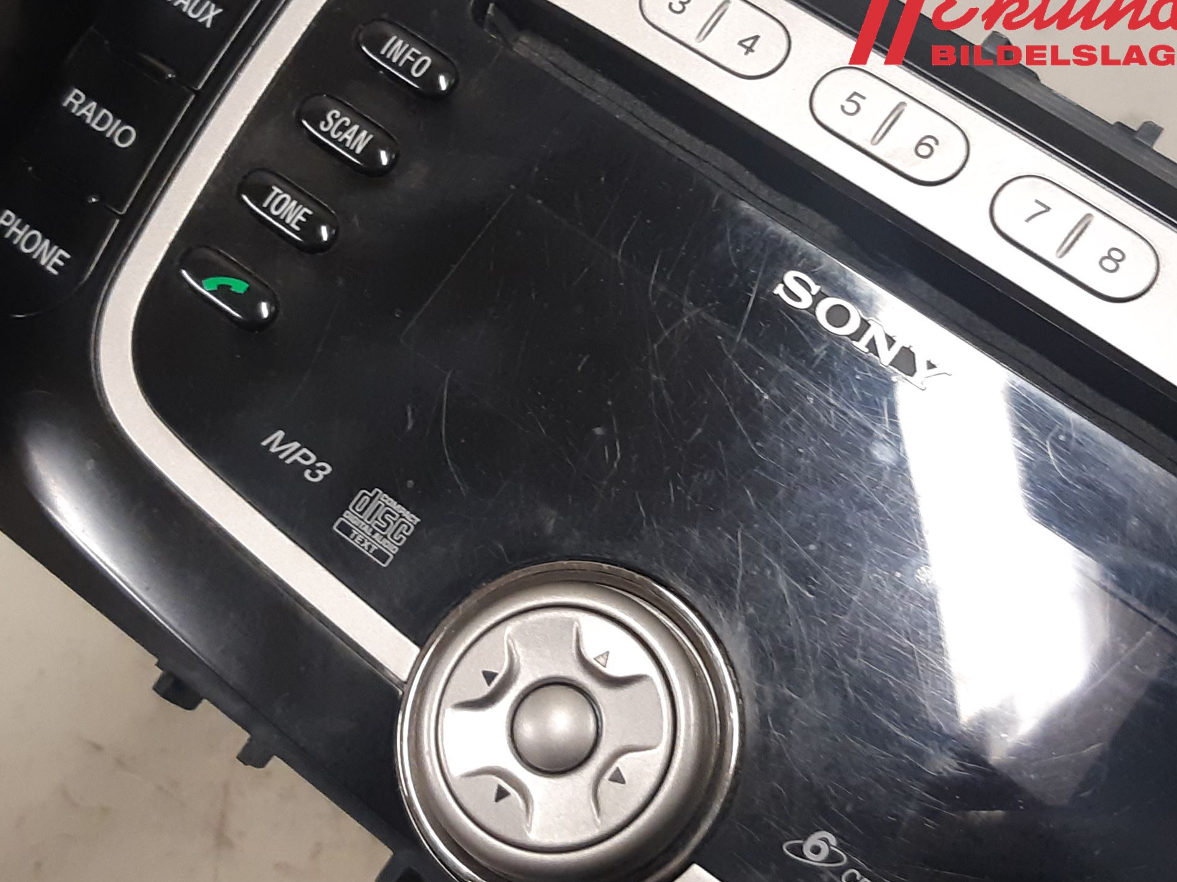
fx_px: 952
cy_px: 435
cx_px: 595
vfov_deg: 49.7
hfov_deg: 63.4
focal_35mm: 28
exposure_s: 1/50
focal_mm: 3.93
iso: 200
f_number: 1.7
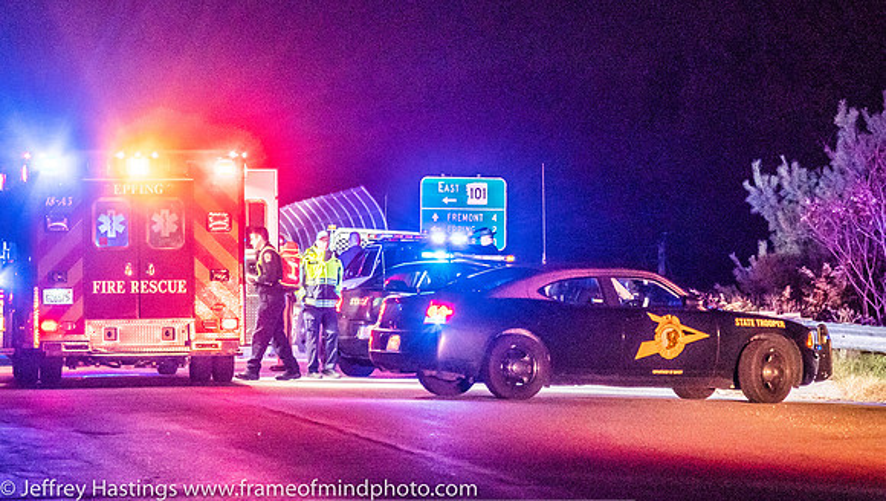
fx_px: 5023
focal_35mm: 214
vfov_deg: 5.7
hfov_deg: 10.1
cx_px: 498
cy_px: 279
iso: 2000
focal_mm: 110
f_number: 4.5
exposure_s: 1/80
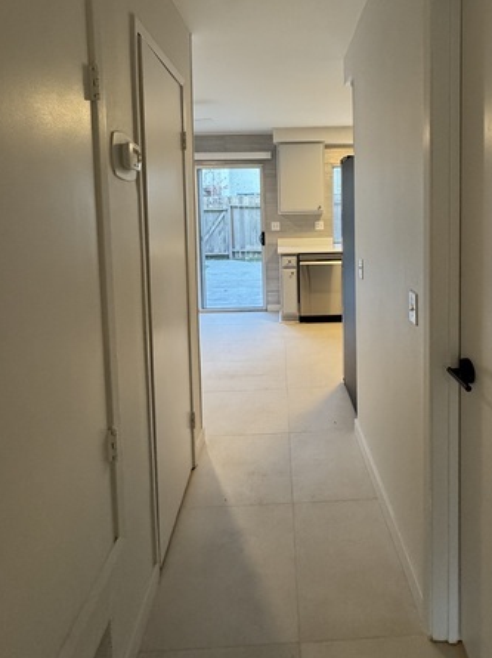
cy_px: 230
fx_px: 399
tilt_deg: -0.8
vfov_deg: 77.0
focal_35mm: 21
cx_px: 293
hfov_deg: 62.9
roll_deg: +1.5
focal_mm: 2.22
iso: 320
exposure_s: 1/120
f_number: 2.2
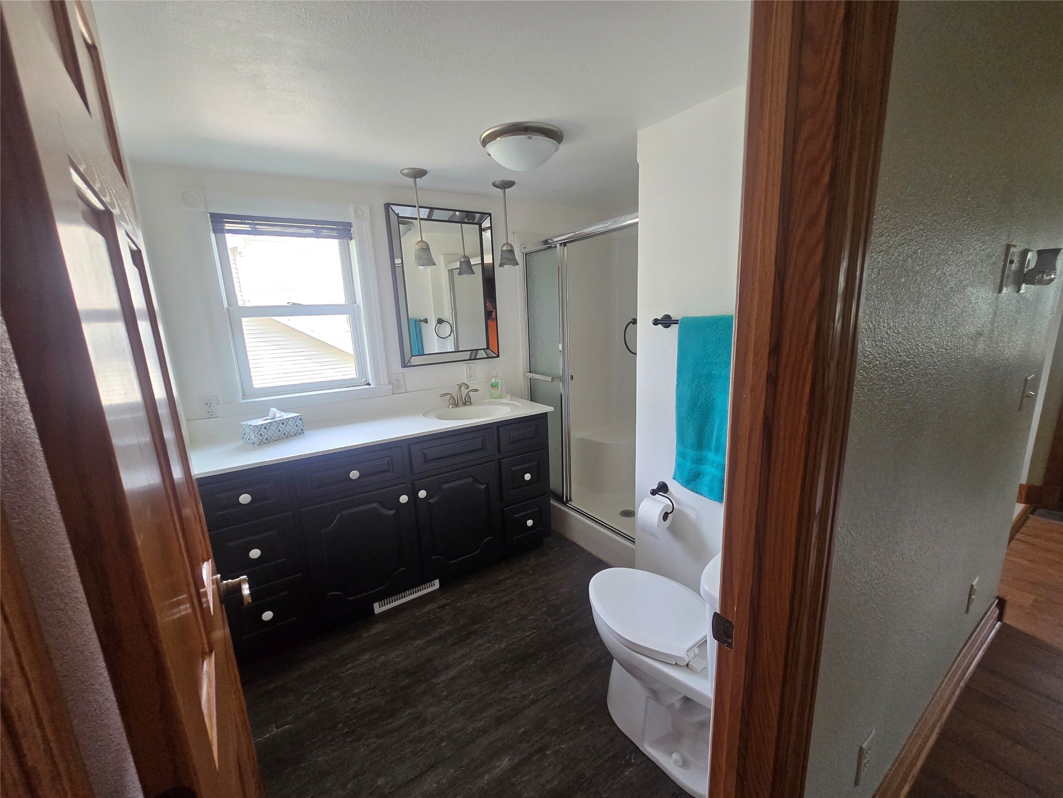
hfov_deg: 106.2
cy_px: 399
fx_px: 399
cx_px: 532
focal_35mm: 13
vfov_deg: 89.9
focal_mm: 2.2
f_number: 2.2
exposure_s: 1/100
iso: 250
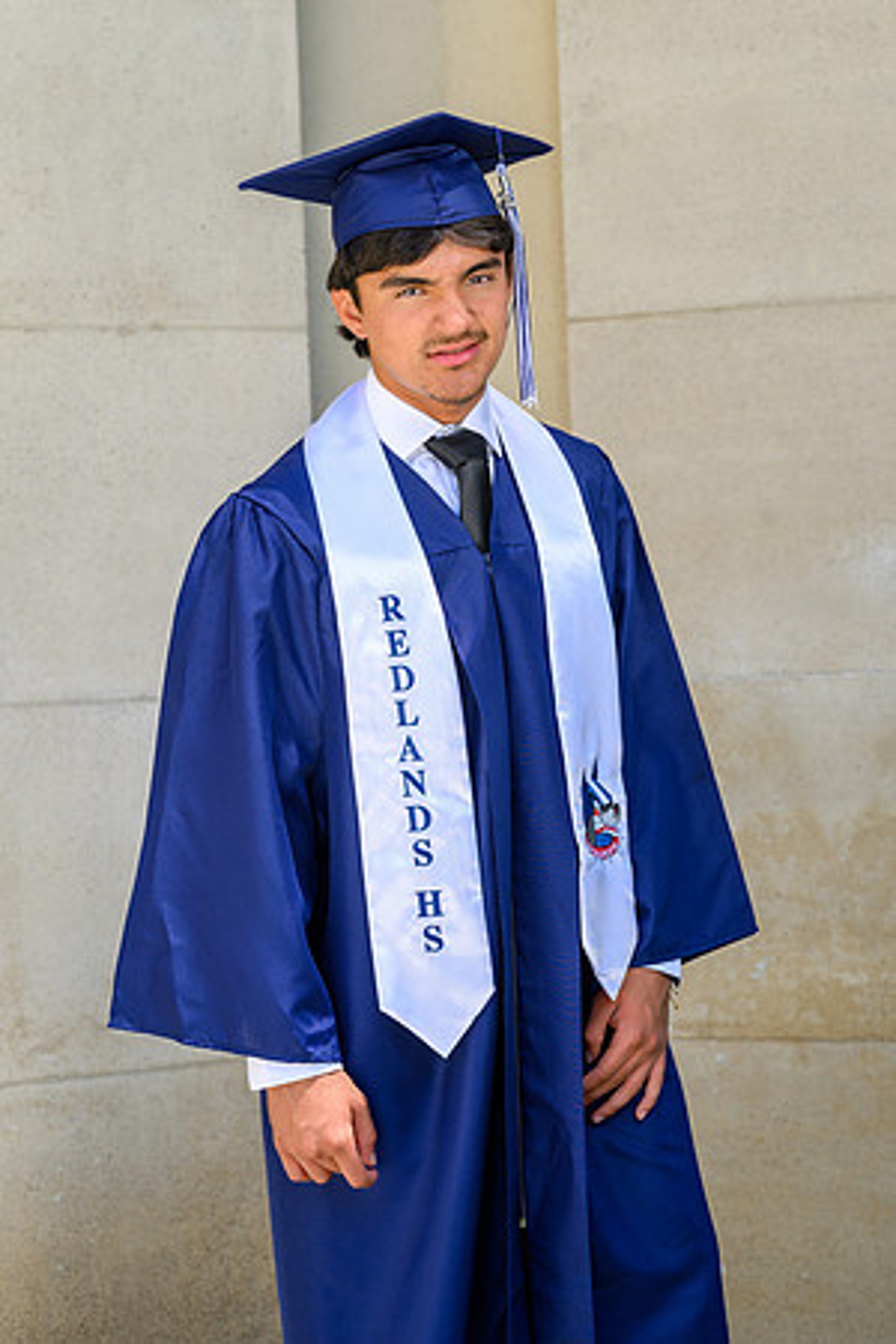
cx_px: 448
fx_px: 3173
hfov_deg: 16.1
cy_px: 672
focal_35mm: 85
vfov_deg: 23.9
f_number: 5.6
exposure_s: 1/200
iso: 100
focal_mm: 85
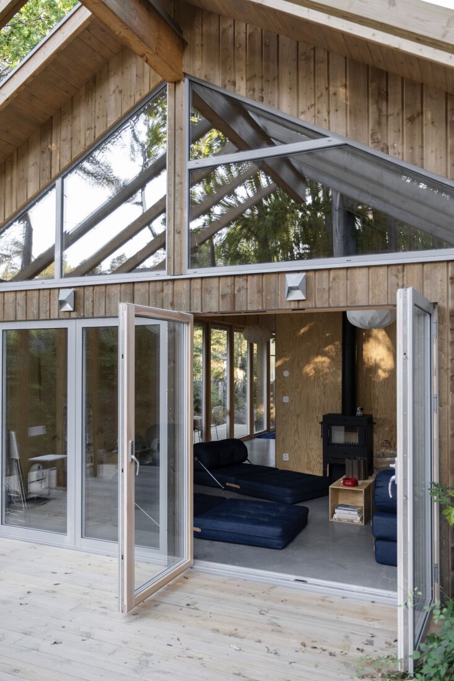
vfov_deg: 63.7
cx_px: 227
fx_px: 549
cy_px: 340
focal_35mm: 29
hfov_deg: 44.9
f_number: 2.8
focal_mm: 19.4
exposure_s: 1/125
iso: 400
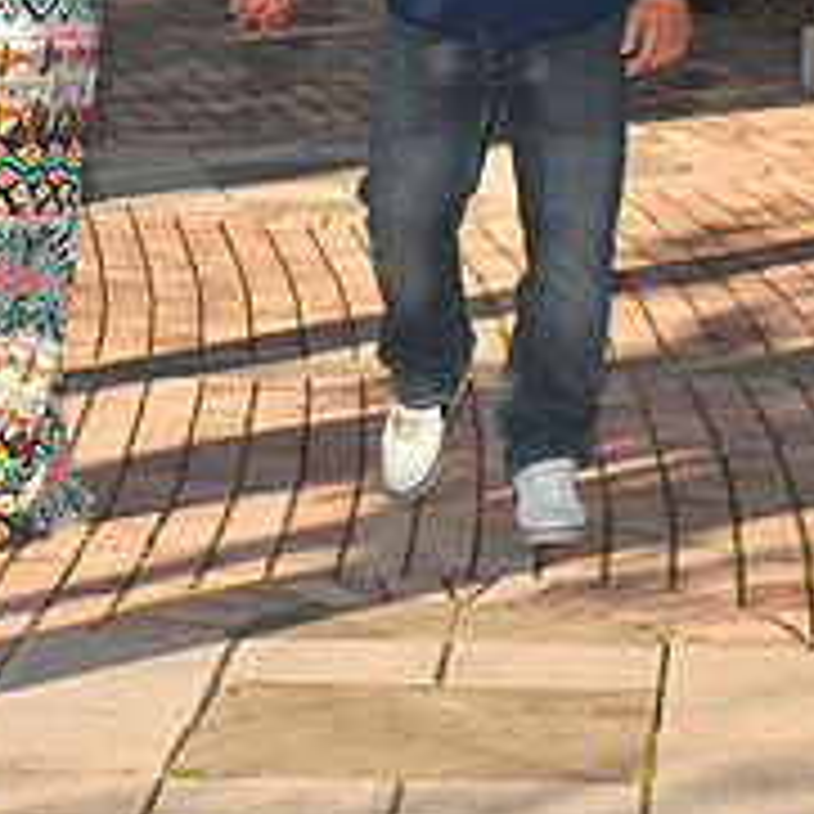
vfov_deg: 8.3
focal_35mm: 209
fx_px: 5560
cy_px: -90
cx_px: 250
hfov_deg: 8.4
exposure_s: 1/250
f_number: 5.6
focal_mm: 66
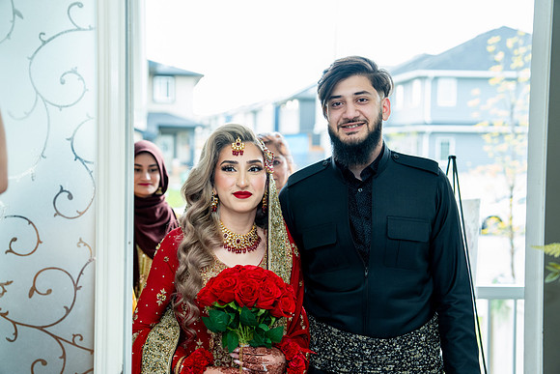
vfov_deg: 25.5
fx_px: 825
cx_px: 280
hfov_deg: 37.5
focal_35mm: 53
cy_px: 187
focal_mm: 53
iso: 1000
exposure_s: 1/200
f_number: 2.8
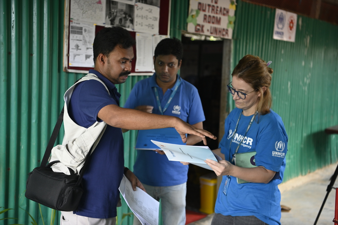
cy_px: 112
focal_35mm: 50
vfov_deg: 27.0
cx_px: 169
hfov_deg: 39.6
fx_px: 469
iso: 800
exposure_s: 1/125
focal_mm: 50
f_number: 2.8
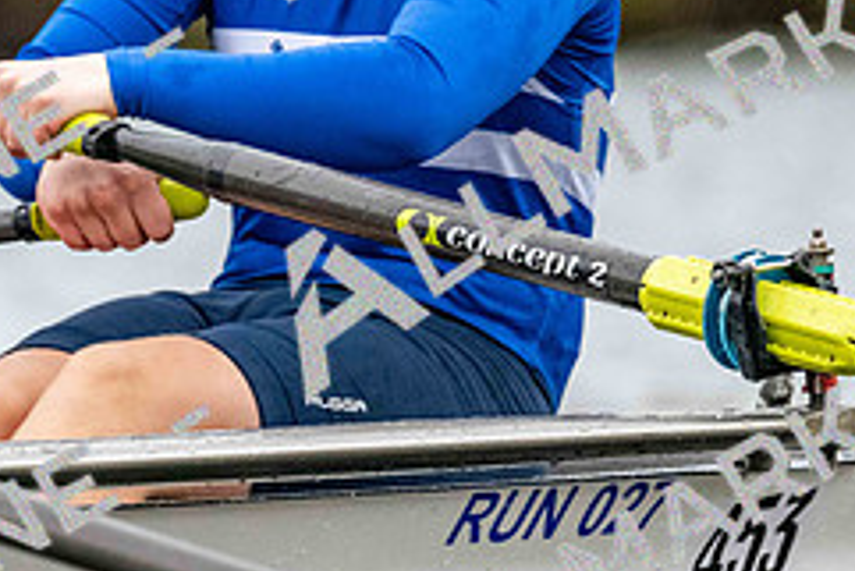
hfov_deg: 2.1
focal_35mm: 961
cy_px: 62
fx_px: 22837
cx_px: -18
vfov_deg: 1.4
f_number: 4.5
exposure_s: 1/2000
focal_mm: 400
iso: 6400
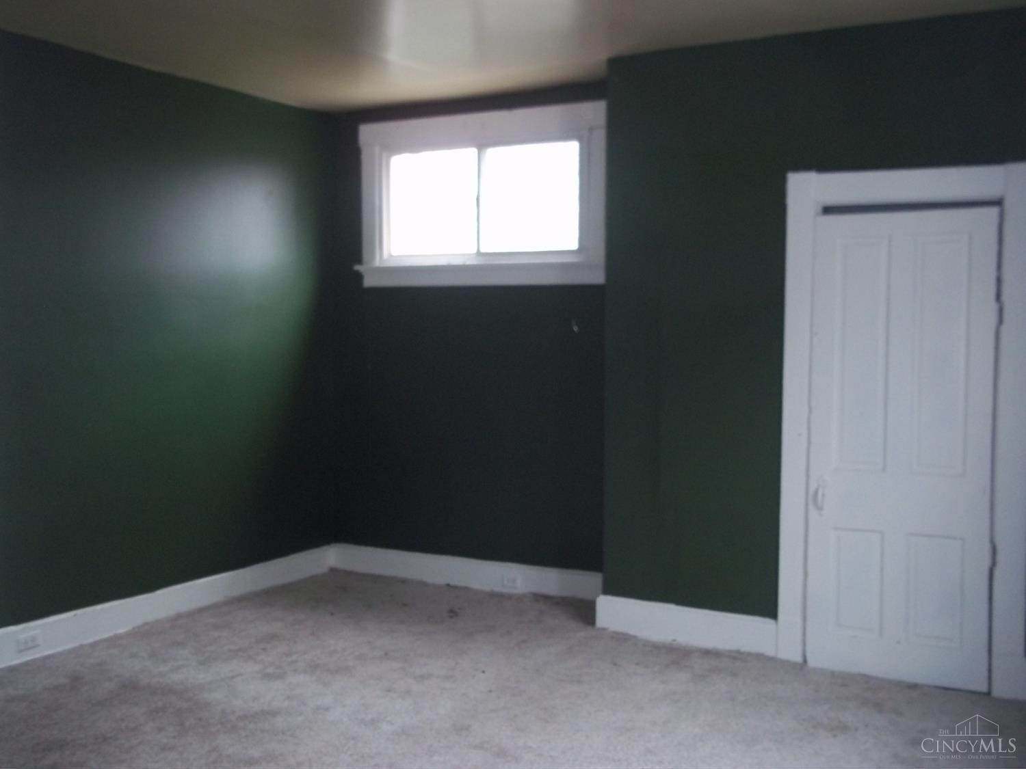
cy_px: 384
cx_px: 513
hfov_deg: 51.4
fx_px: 1067
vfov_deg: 39.7
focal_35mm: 36
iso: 160
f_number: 3.1
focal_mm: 6.5
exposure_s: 1/30
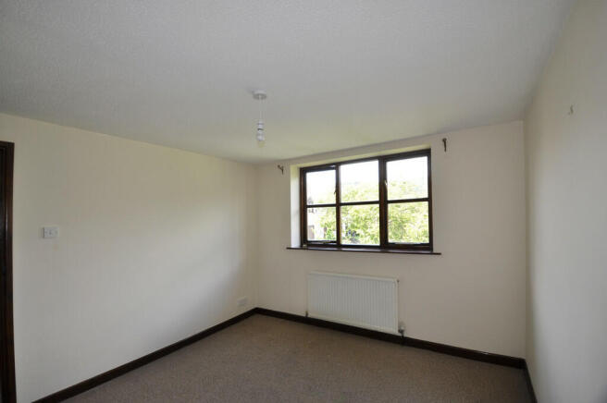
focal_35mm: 15
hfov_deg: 100.4
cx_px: 304
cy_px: 202
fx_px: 253
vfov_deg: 77.2
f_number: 3.5
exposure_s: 1/200
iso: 250
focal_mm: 10
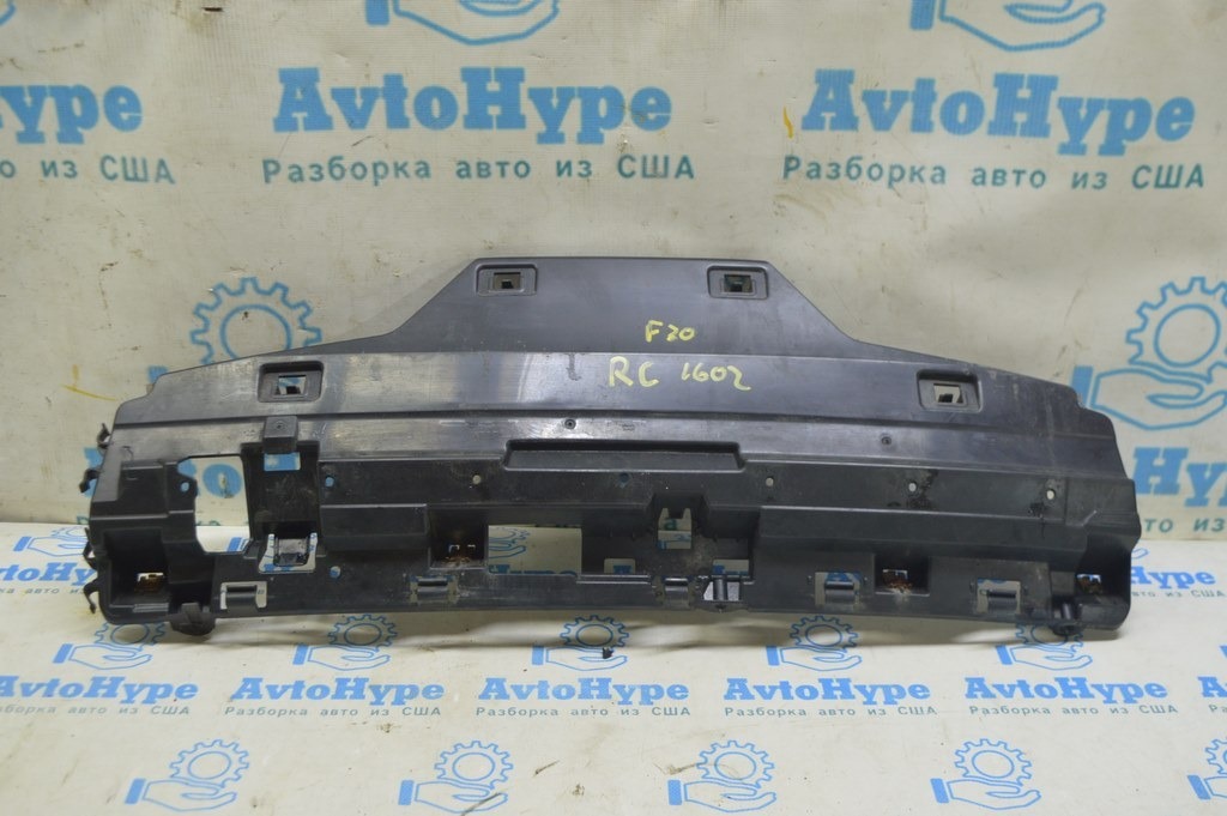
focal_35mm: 42
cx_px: 614
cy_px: 408
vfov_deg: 31.8
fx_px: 1430
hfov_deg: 46.4
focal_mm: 28
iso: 400
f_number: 5.6
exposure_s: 1/20
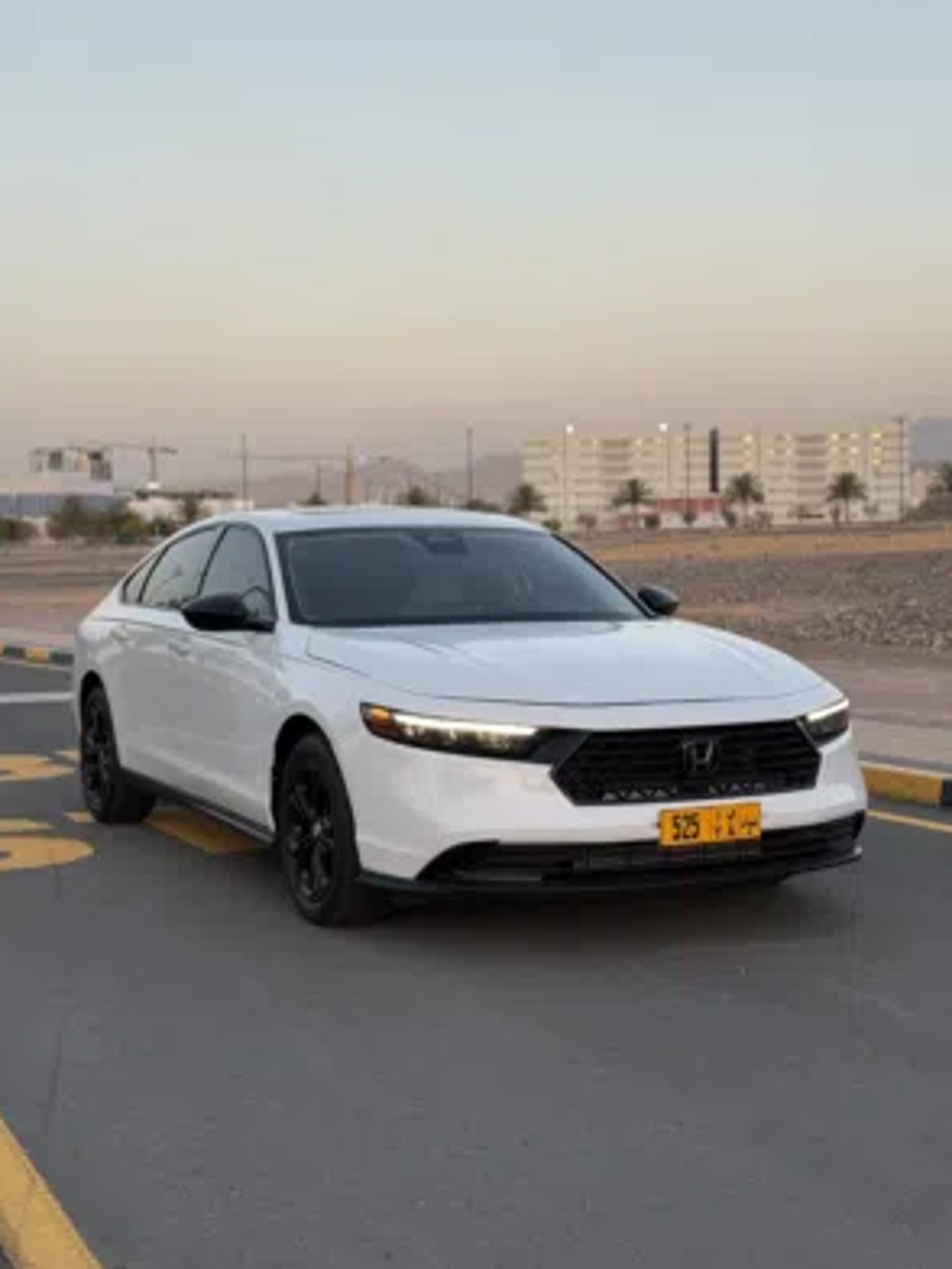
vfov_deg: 38.9
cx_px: 470
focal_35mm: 49
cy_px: 628
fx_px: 1797
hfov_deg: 29.7
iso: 100
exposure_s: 1/434
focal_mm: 6.76
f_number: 1.78
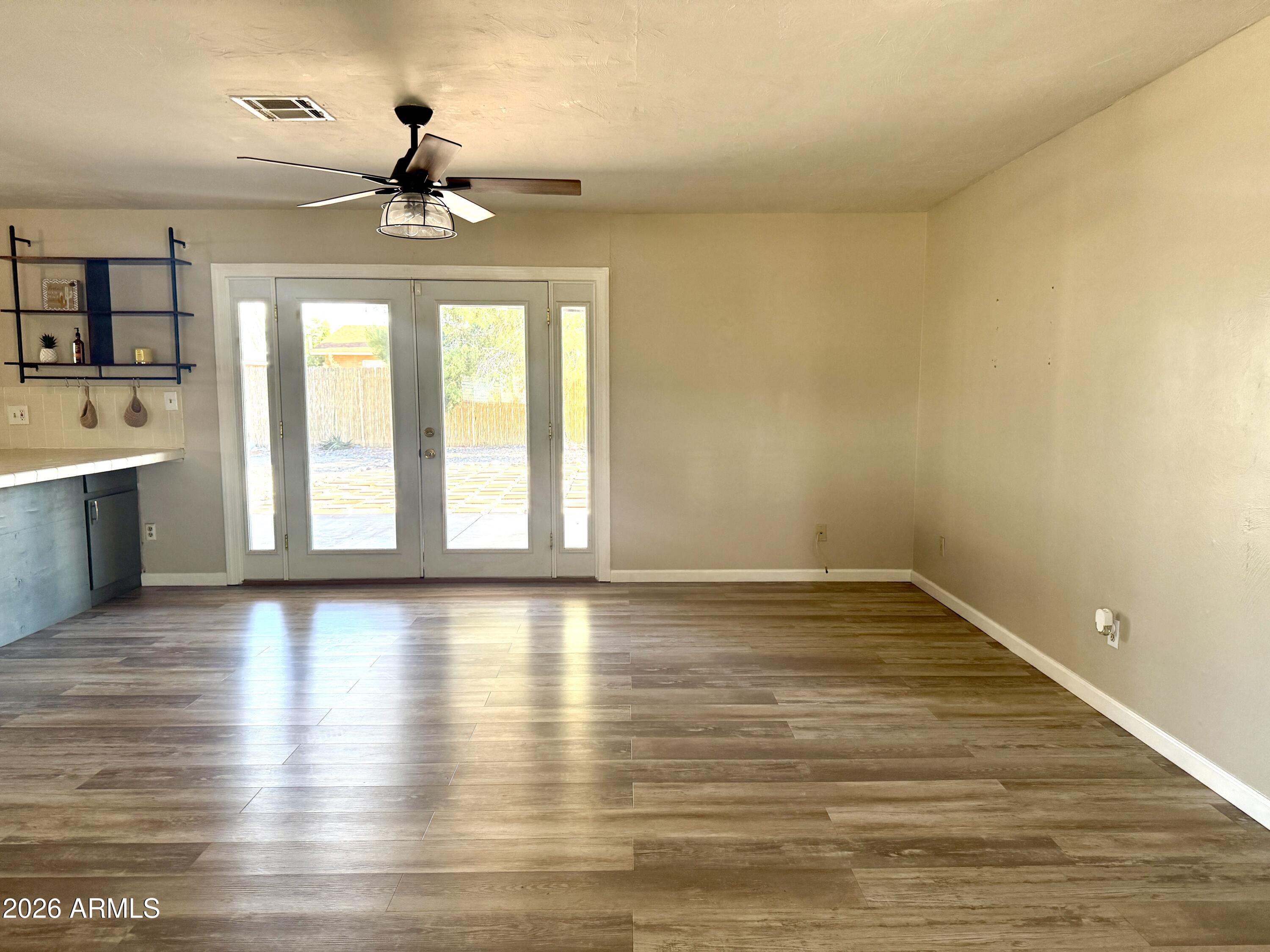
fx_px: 881
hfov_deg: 71.6
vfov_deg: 56.8
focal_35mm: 24
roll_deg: +0.0
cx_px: 635
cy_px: 476
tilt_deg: -5.8
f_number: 1.78
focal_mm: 6.76
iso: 200
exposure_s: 1/170
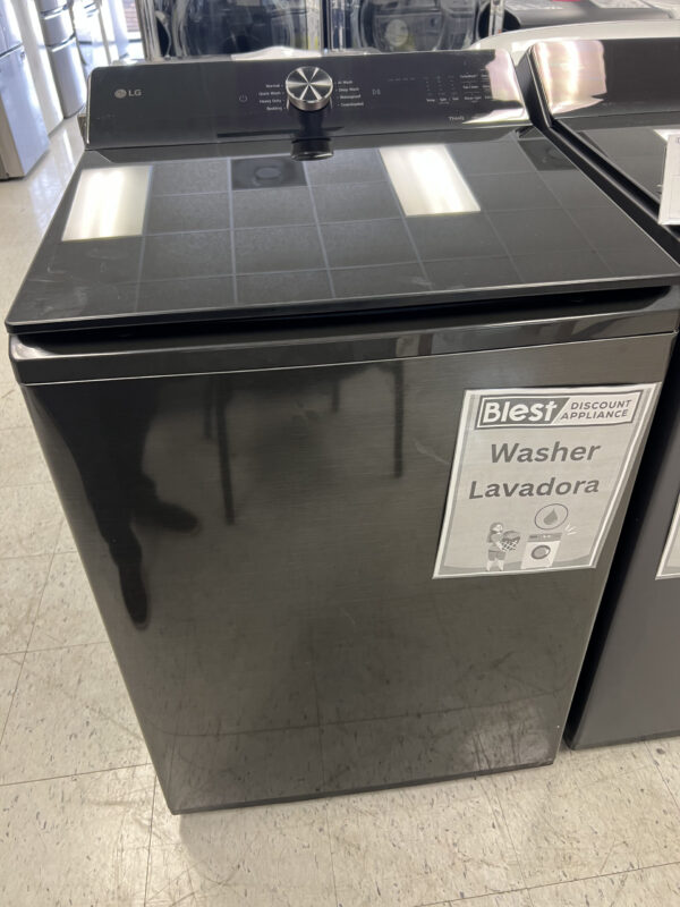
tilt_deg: -36.2
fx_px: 681
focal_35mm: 26
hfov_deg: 53.1
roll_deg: +2.2
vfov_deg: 67.3
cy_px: 454
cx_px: 340
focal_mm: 5.7
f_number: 1.5
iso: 125
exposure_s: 1/42
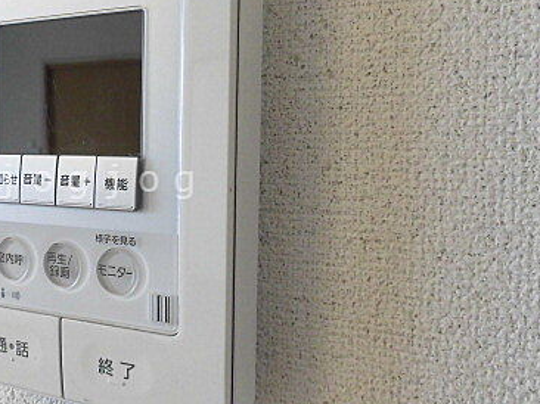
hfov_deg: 42.6
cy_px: 181
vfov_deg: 34.3
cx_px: 100
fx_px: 655
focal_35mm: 42
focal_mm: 4.3
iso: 160
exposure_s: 1/60
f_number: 3.1
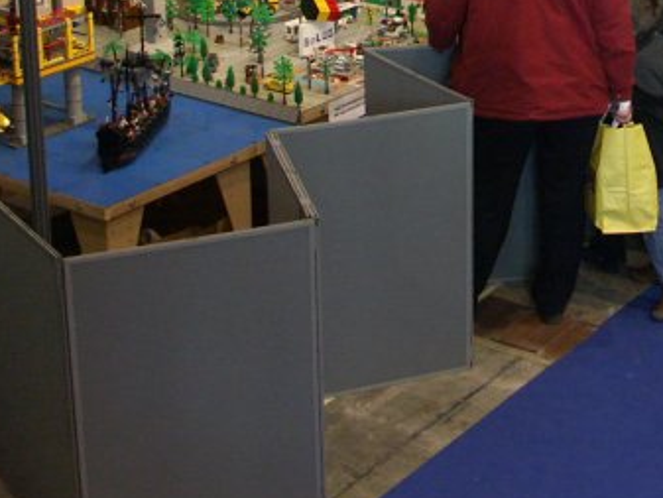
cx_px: 545
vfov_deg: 16.7
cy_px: -73
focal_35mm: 85
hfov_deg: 22.6
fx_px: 1629
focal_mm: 7.2
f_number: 2.8
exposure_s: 1/30
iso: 200
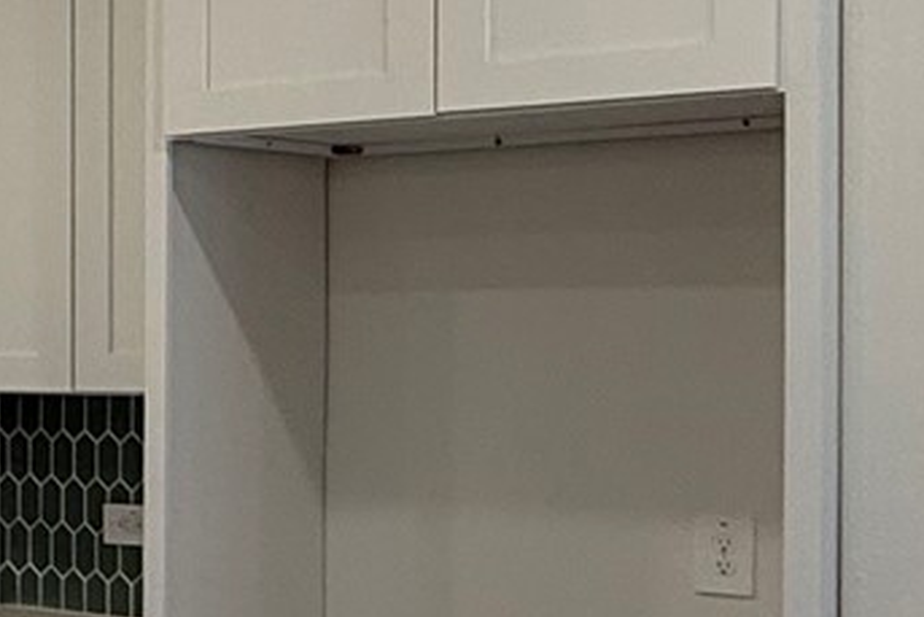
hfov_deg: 17.7
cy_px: 342
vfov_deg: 15.7
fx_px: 2234
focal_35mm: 87
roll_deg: -0.6
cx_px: -835
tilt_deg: +1.2
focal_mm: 2.22
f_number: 2.2
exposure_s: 1/120
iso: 100
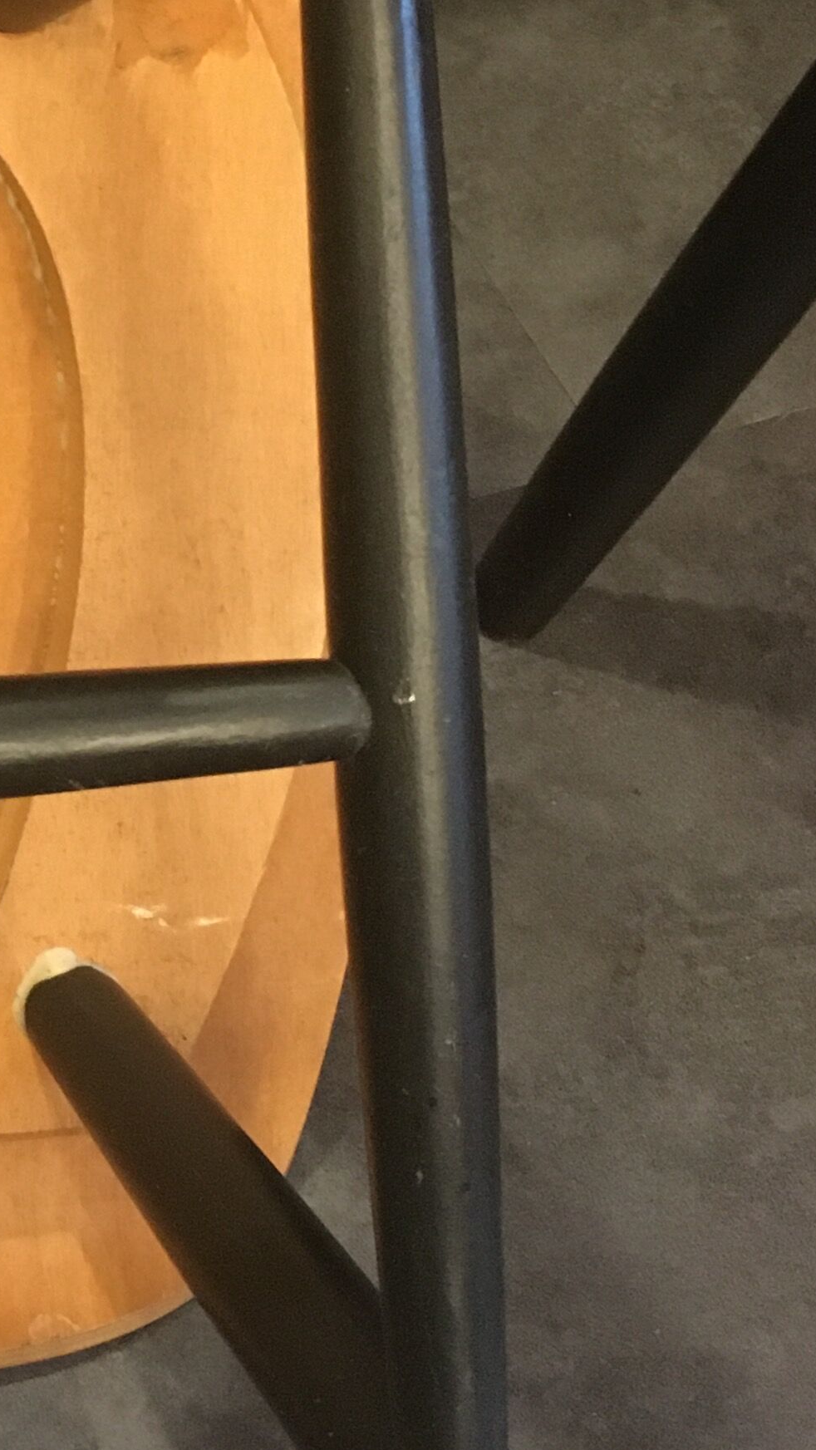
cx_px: -401
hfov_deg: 15.3
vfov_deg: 28.9
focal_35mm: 73
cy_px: 558
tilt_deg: -52.3
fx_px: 2807
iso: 250
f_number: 2.2
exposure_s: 1/17
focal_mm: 4.15
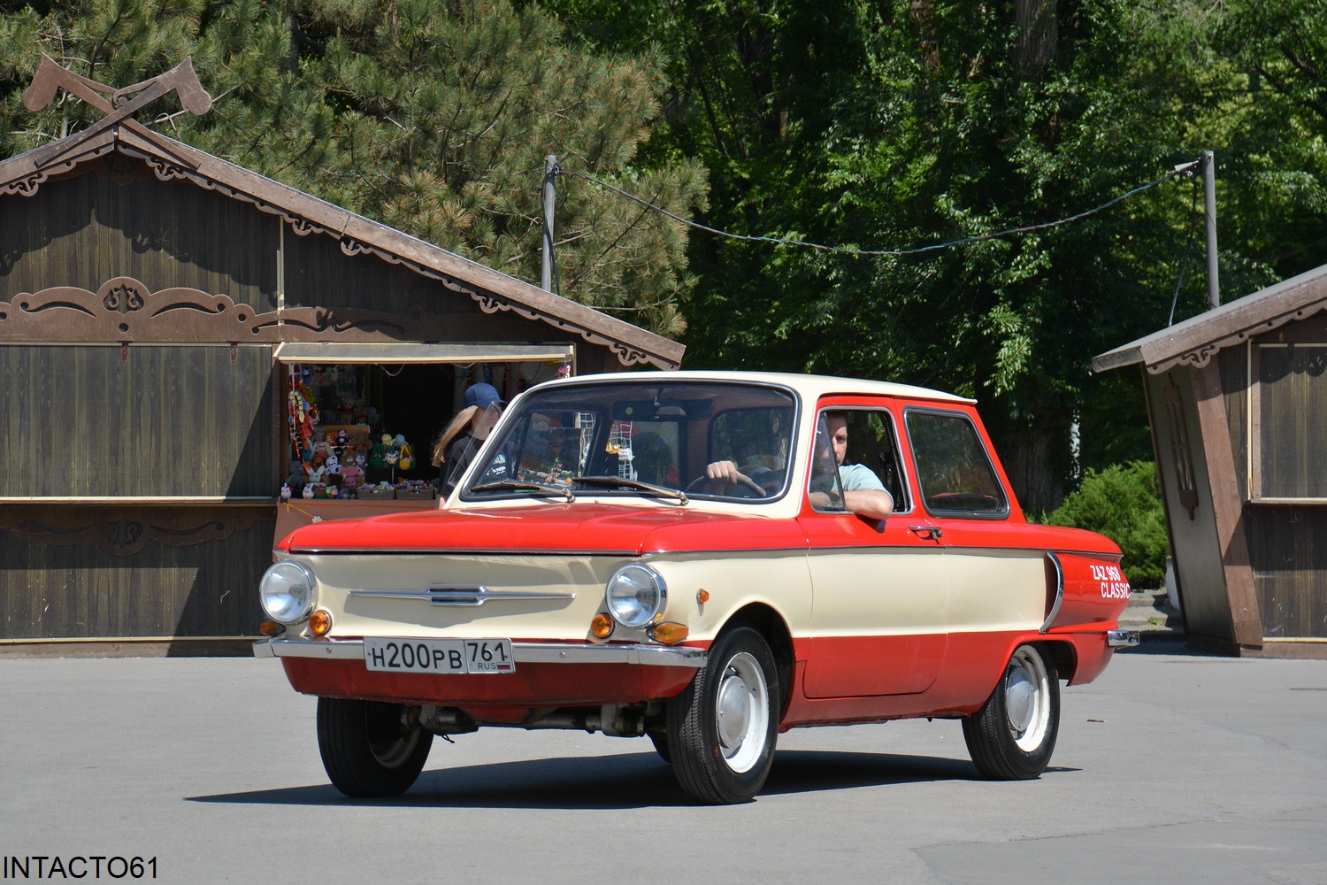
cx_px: 664
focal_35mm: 135
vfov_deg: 10.2
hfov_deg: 15.2
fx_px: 4976
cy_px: 442
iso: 400
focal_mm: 90
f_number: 7.1
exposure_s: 1/1600
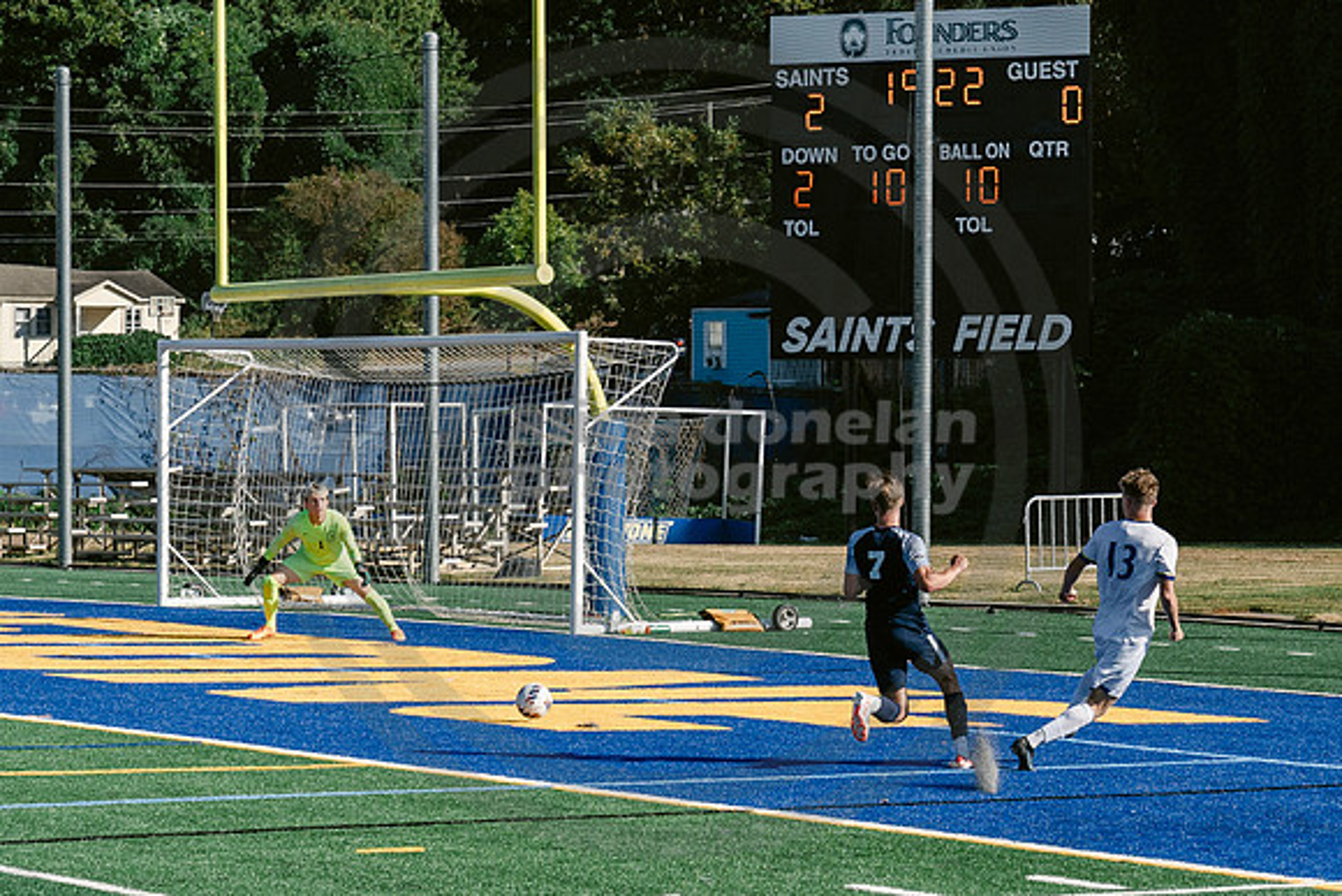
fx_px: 5336
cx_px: 850
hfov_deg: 14.3
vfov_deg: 9.6
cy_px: 658
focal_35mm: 143
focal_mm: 70
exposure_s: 1/2500
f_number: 5.6
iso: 640
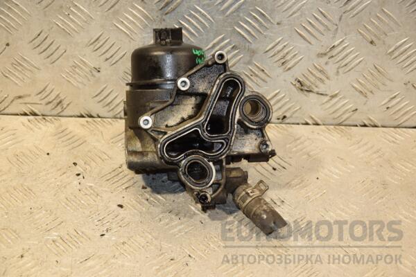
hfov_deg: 26.0
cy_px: 138
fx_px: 901
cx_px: 208
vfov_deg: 17.5
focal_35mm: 78
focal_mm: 52
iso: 800
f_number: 5
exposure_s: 1/160
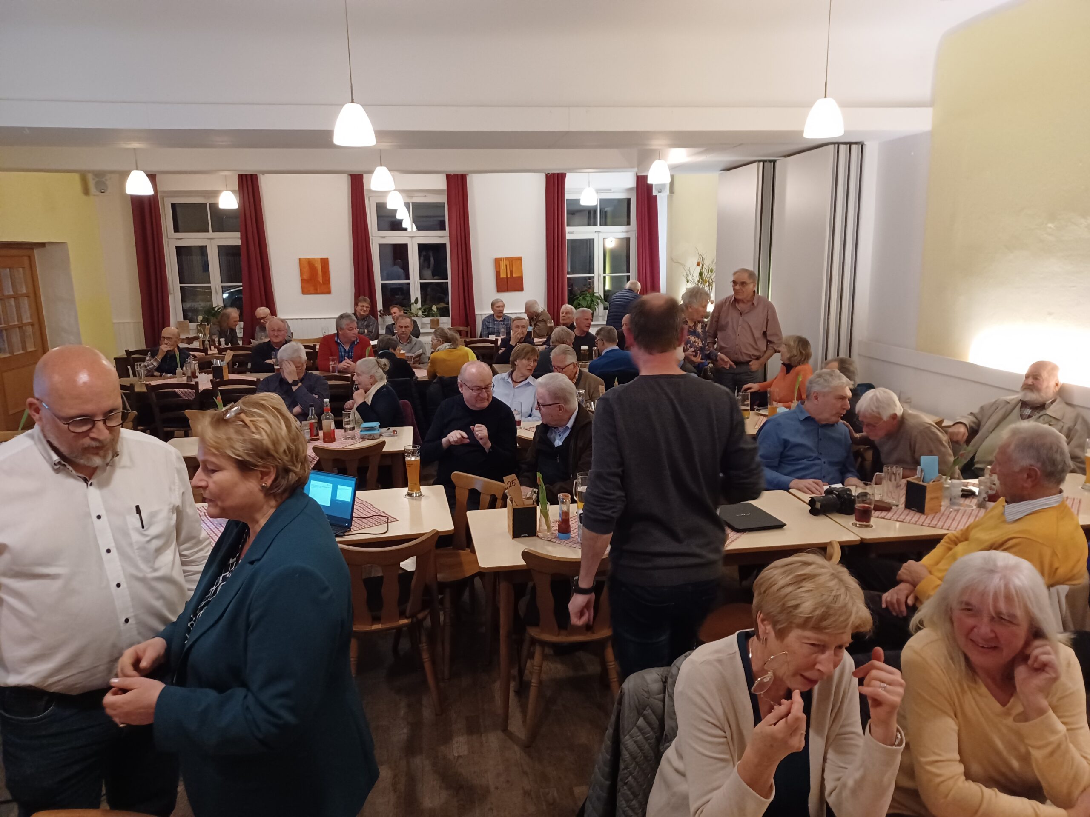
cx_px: 545
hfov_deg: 69.4
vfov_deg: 54.9
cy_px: 408
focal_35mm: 25
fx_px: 787
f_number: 1.8
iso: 800
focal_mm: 4.6
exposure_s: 1/25
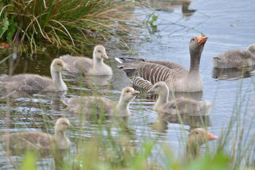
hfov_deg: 4.6
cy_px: 85
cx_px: 128
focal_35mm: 450
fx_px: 3184
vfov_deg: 3.0
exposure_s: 1/1000
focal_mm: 300
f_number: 6.3
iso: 800
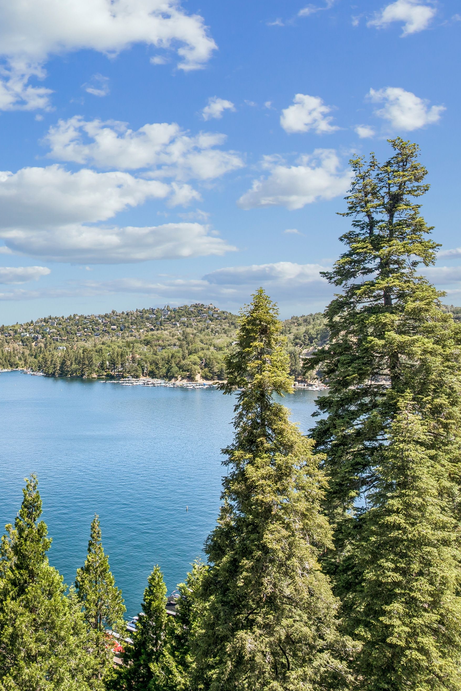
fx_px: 653
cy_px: 343
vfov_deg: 55.8
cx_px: 7
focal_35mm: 34
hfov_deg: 35.4
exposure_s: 1/60
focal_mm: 12.3
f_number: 2.8
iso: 100
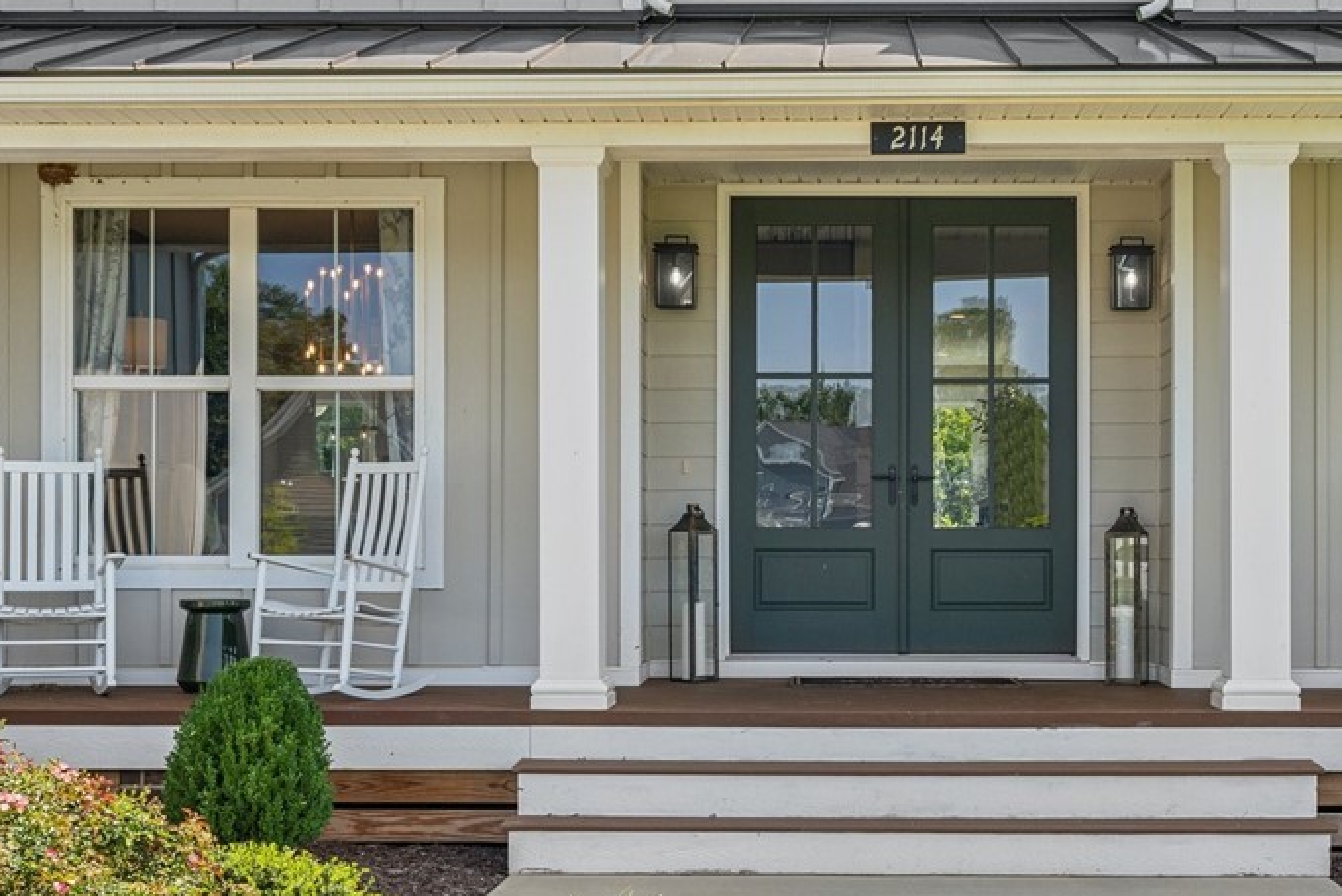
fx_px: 2014
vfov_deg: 25.1
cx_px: 880
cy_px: 518
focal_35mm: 54
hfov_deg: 36.5
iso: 250
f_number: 9
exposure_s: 1/160
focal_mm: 34
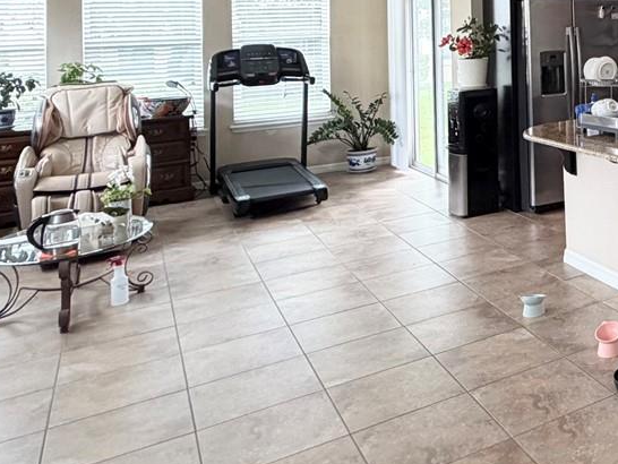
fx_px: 732
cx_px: 730
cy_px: 0
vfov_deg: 32.4
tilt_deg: +1.5
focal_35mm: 41
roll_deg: +2.0
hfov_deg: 36.2
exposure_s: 1/120
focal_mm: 2.22
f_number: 2.2
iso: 250
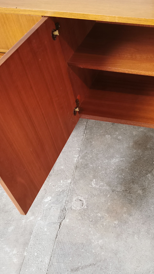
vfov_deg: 50.5
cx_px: 142
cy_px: 136
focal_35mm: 40
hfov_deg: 28.4
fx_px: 290
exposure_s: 1/40
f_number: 1.6
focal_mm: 5.56
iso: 500
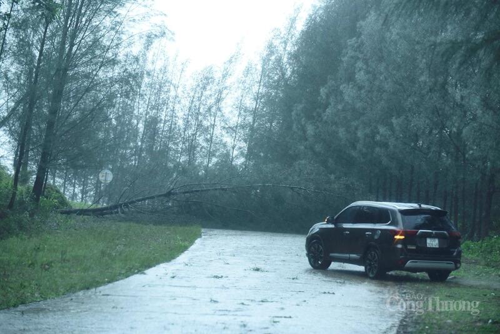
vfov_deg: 12.5
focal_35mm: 110
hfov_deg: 18.6
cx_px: 250
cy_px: 167
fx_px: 1528
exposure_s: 1/320
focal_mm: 110
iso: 640
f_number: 4
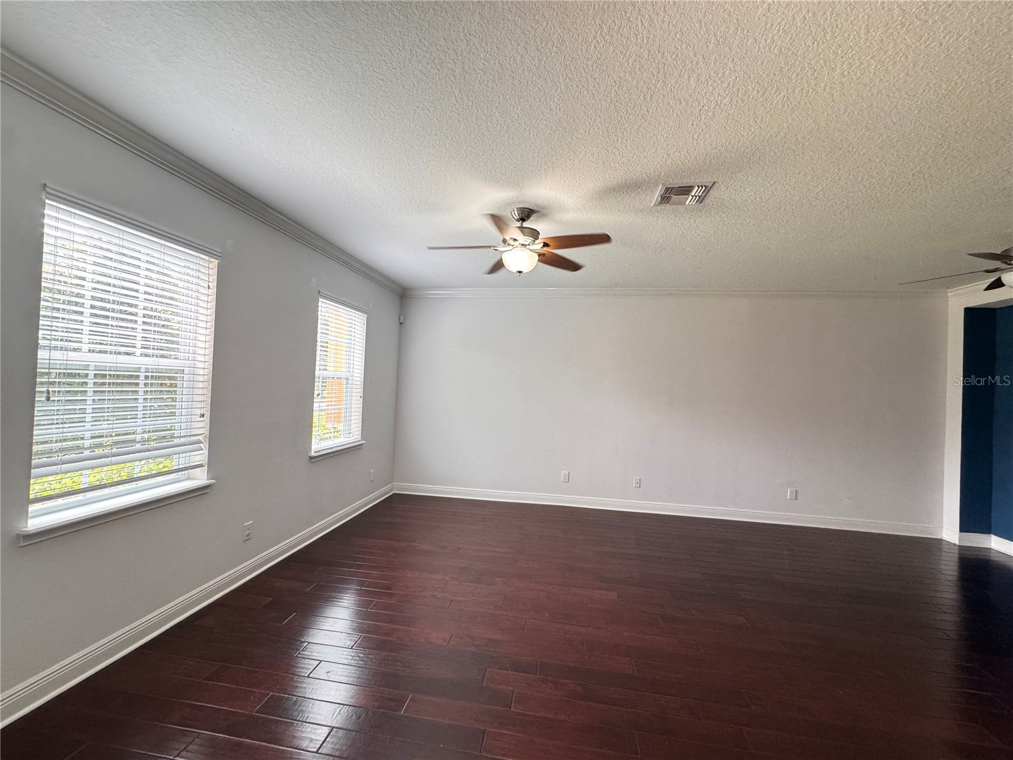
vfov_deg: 85.7
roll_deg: -3.1
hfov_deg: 102.1
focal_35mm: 14
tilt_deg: +0.8
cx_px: 506
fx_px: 410
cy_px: 380
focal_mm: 2.22
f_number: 2.2
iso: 320
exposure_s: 1/120
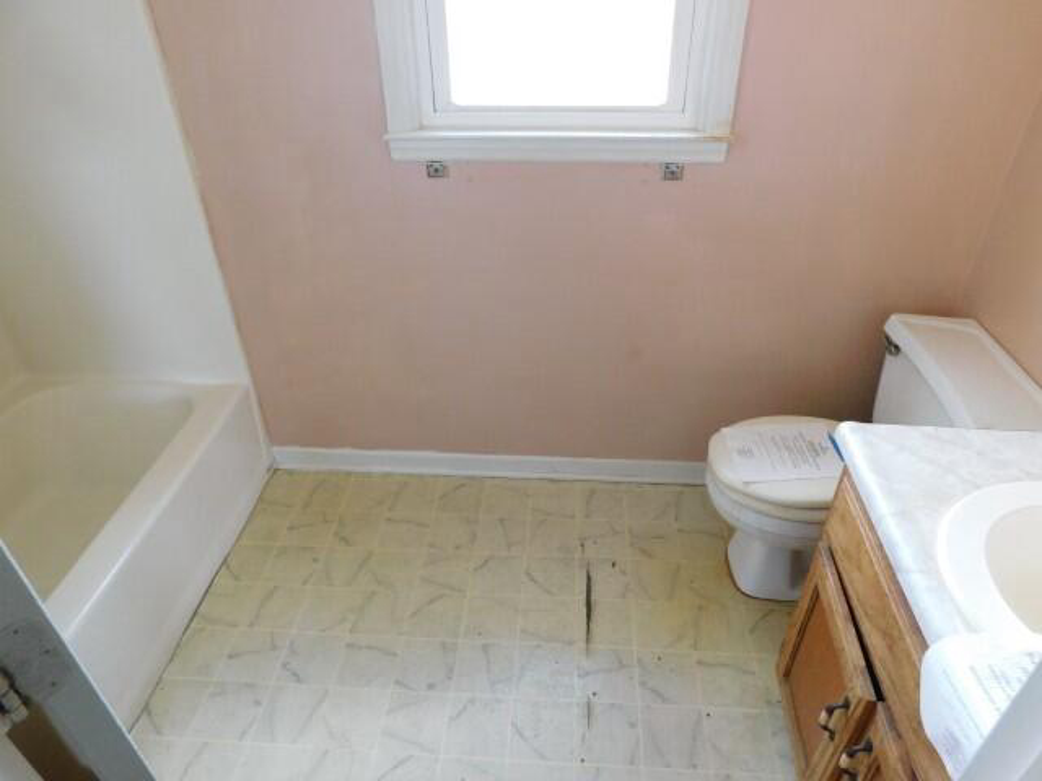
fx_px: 692
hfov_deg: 73.9
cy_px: 390
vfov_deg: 58.9
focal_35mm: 23
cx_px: 521
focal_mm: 4
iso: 250
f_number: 3
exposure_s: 1/30
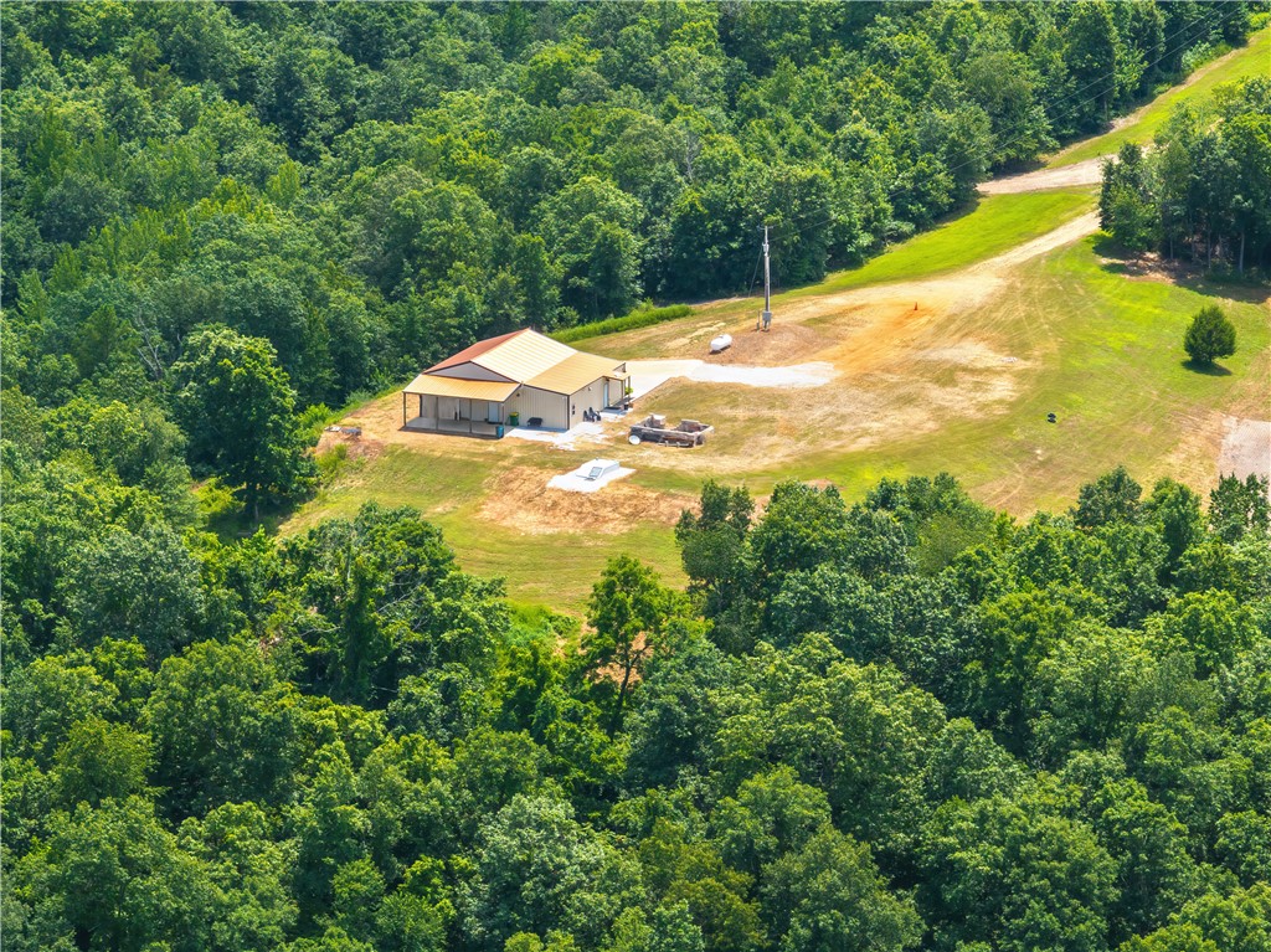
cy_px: 476
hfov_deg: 11.9
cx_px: 636
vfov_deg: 8.9
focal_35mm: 166
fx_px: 6092
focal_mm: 30.71
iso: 100
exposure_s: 1/500
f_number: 3.4
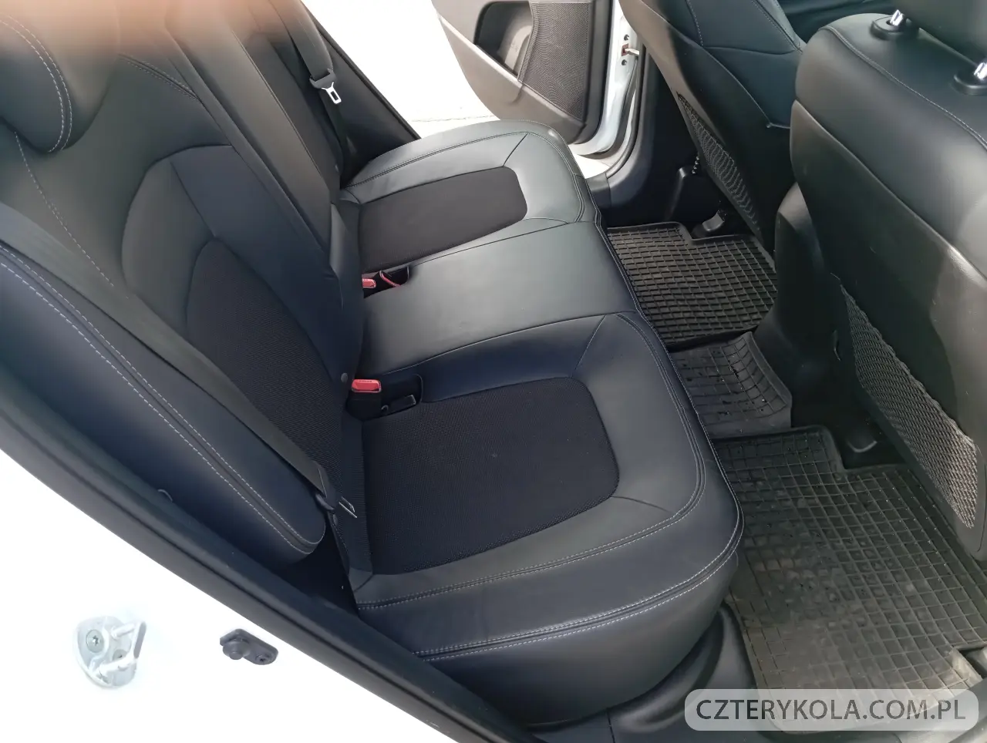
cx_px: 494
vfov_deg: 49.9
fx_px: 800
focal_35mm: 28
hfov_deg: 63.4
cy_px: 372
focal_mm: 4.25
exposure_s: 1/107
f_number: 1.8
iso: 52
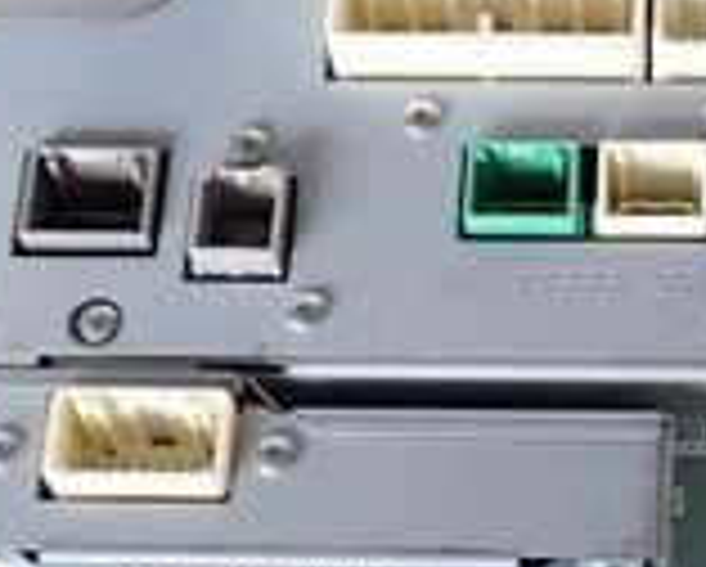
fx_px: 2490
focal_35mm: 119
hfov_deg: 15.9
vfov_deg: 12.9
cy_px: 418
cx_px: 639
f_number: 2.4
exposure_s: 1/50
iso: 200
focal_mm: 5.79
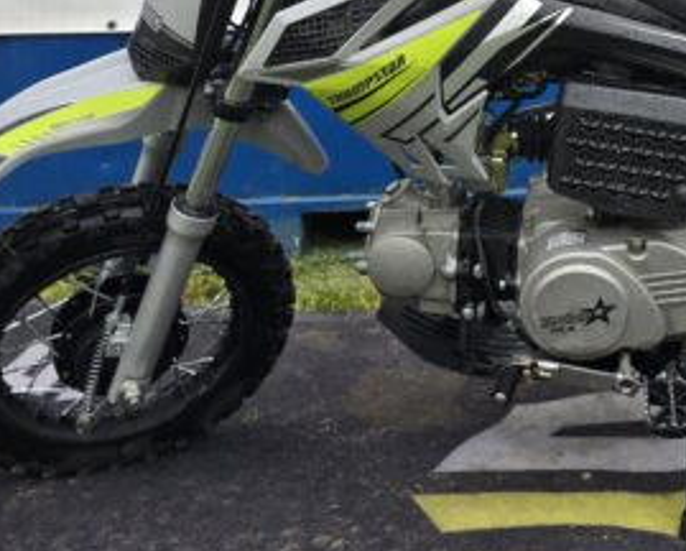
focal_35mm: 50
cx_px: 576
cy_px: -8
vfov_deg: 28.4
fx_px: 1017
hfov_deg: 35.7
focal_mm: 6.3
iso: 25
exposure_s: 1/180
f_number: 1.7
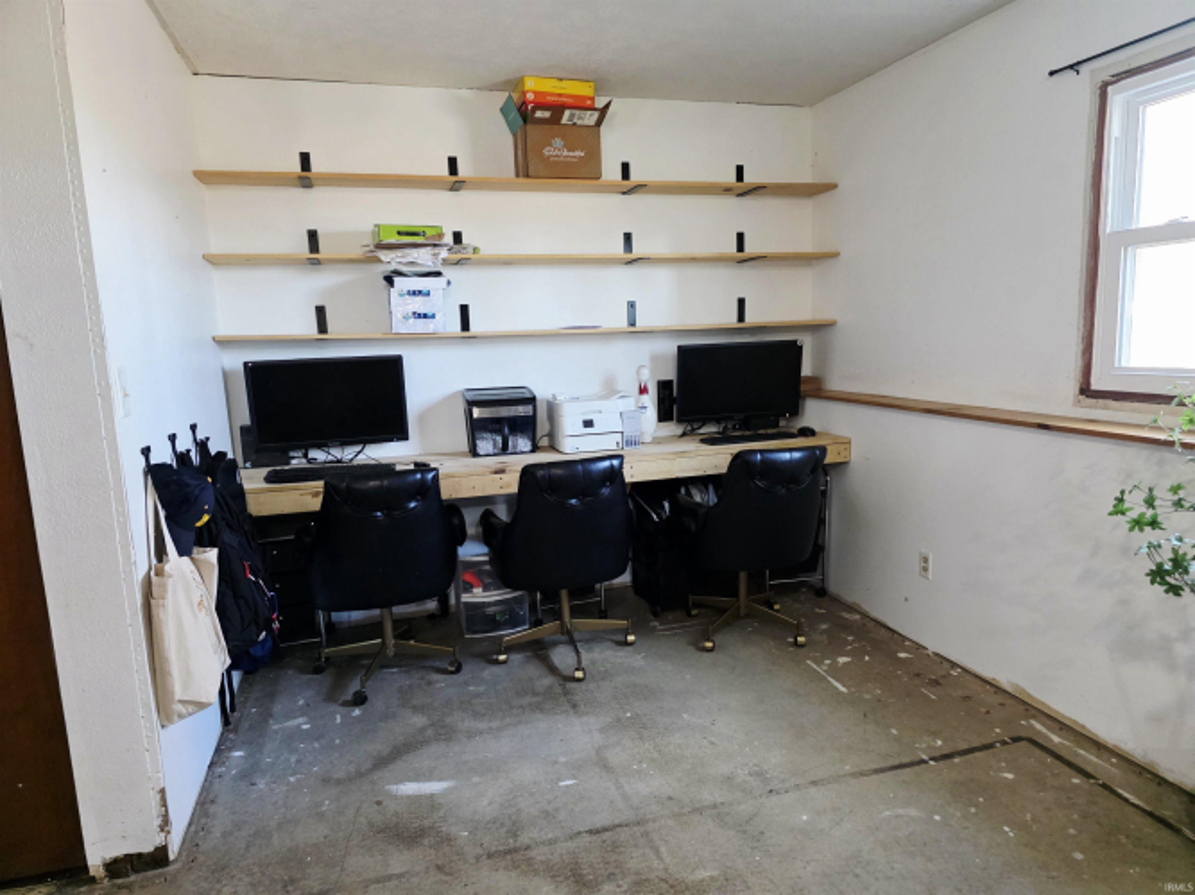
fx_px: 794
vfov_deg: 58.9
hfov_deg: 73.9
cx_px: 598
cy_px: 448
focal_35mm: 23
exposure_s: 1/120
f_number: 1.7
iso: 1250
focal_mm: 6.3
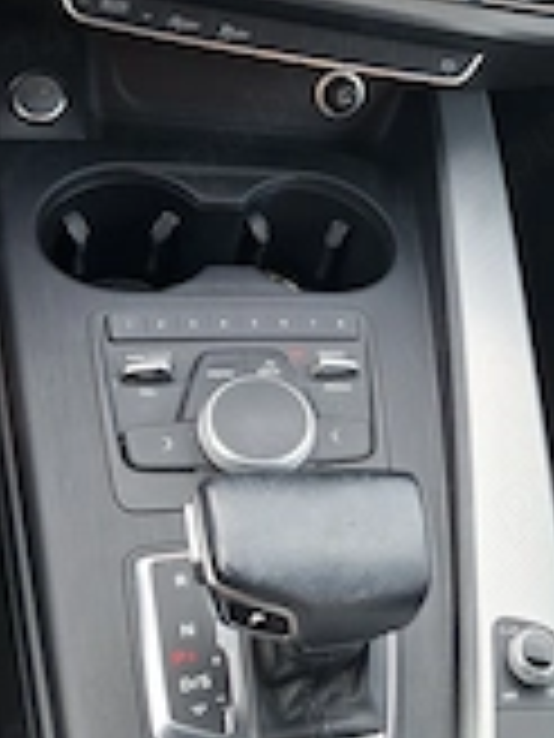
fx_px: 1195
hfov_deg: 25.4
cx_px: 477
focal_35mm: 56
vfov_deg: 33.4
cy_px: 148
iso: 160
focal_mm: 5.54
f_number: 1.8
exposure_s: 1/100
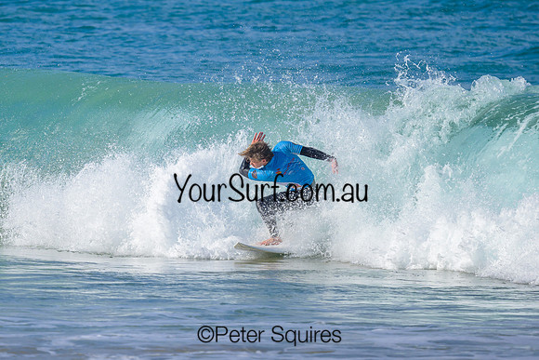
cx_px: 223
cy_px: 129
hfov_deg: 1.9
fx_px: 16449
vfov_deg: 1.3
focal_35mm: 1098
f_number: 6.3
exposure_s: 1/2000
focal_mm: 800
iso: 250
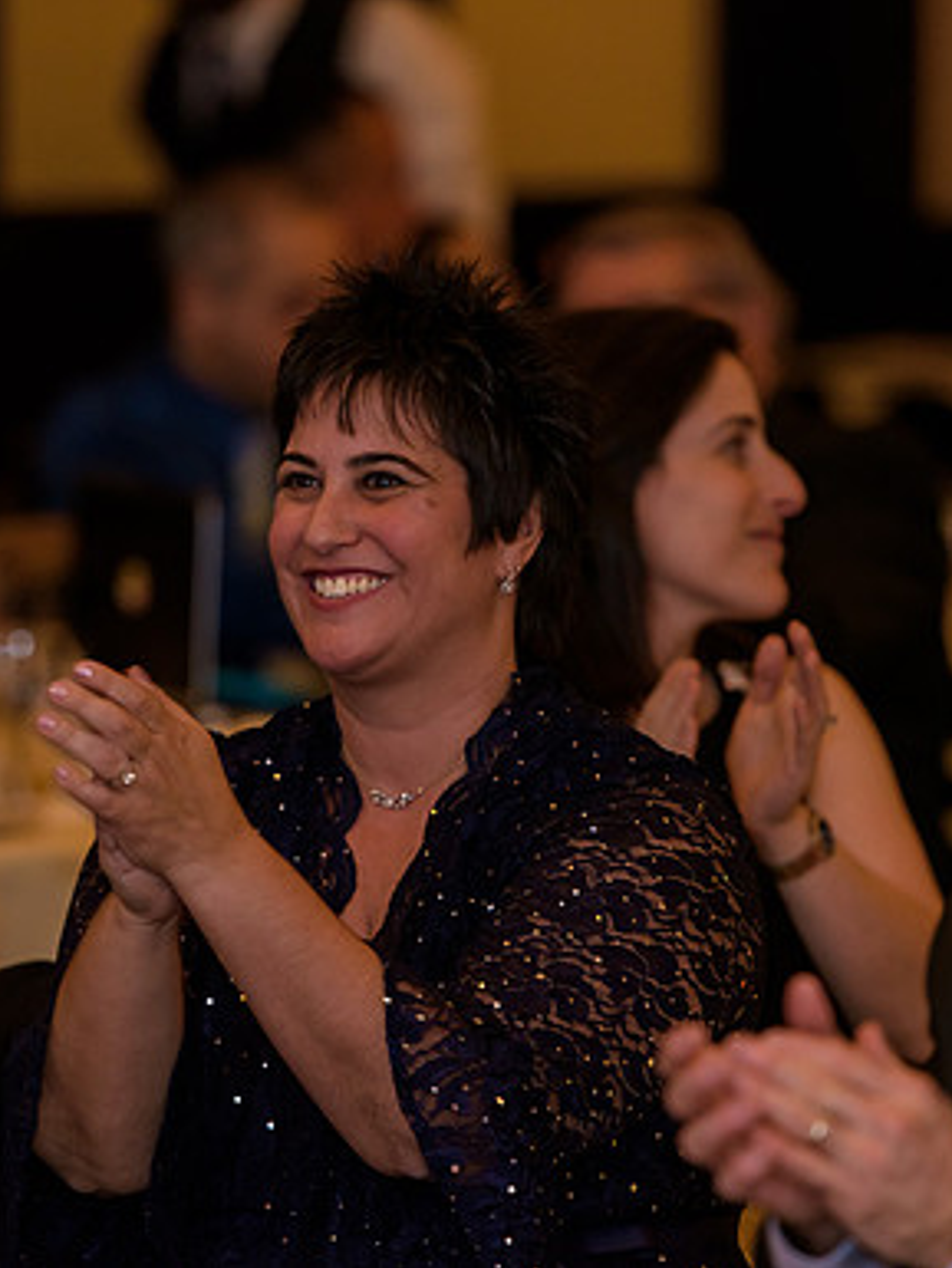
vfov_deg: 7.6
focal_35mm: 261
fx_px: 9565
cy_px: 634
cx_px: 422
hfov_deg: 5.7
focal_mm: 180
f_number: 3.2
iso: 1600
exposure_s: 1/125
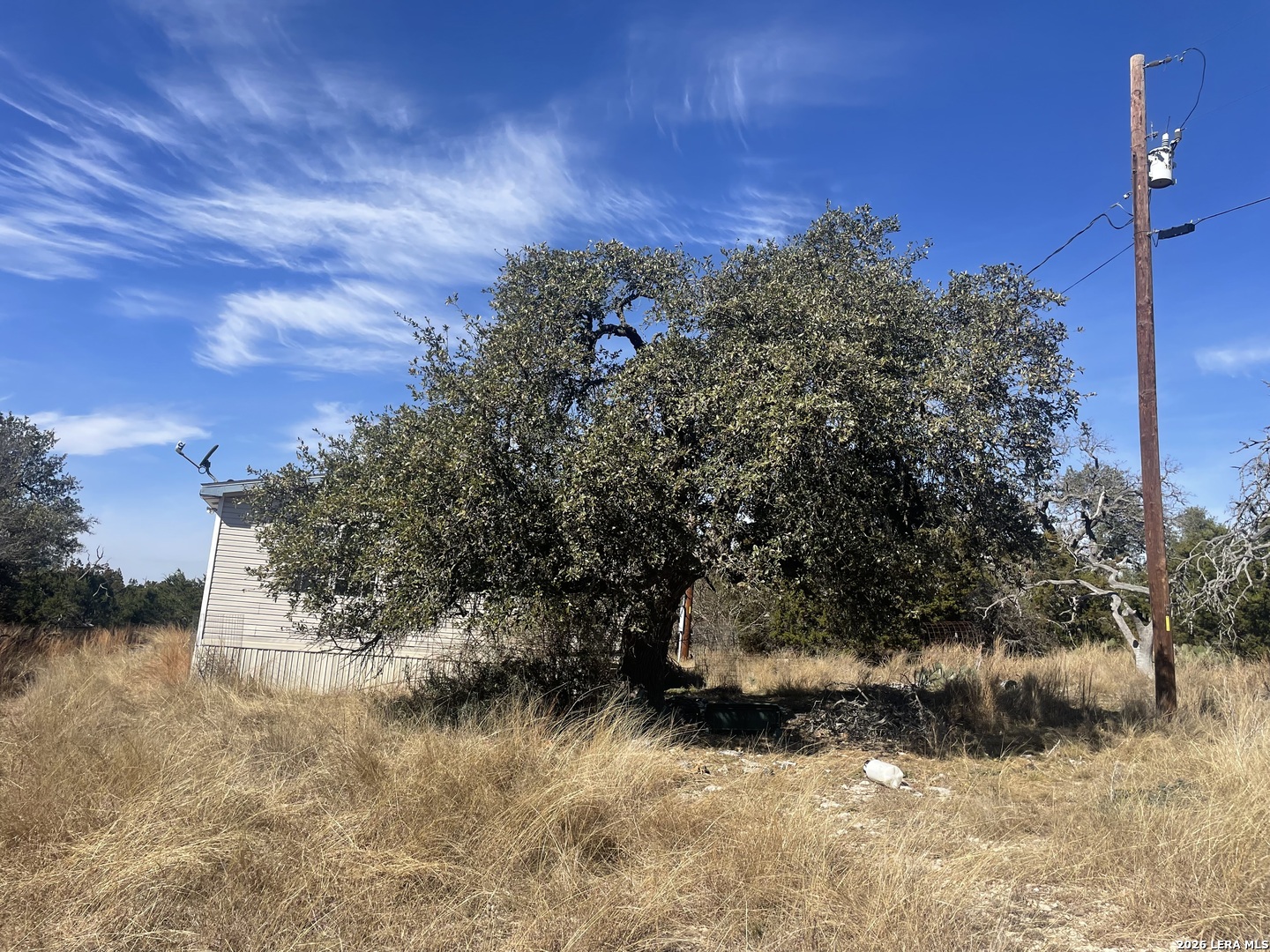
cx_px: 635
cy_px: 476
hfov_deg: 67.3
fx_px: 954
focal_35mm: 26
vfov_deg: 53.1
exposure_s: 1/3300
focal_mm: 4.2
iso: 32
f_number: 1.6
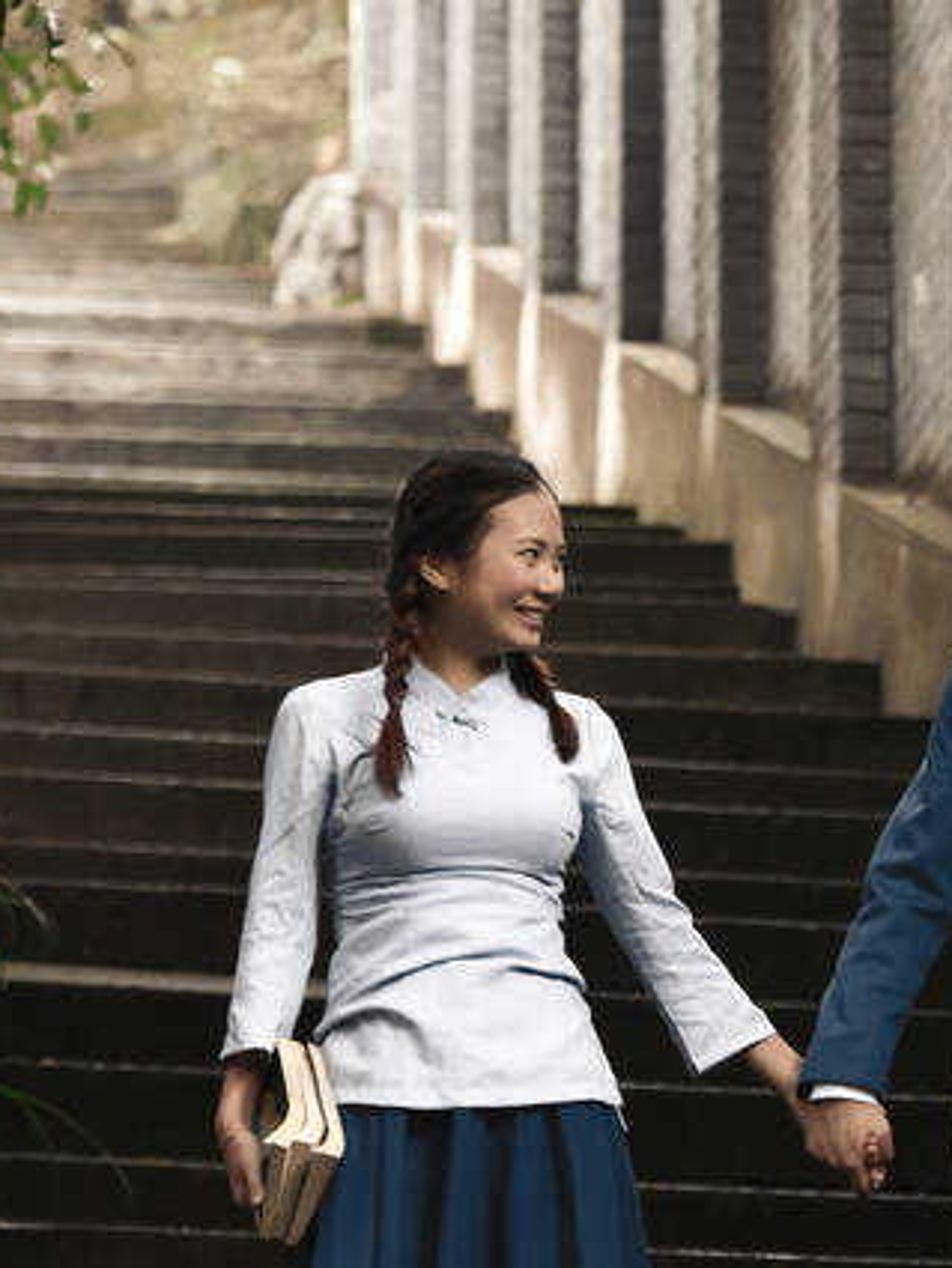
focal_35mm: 258
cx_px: 968
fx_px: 9456
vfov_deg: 7.7
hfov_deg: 5.7
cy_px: 621
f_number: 4
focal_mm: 95
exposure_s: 1/100
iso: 400
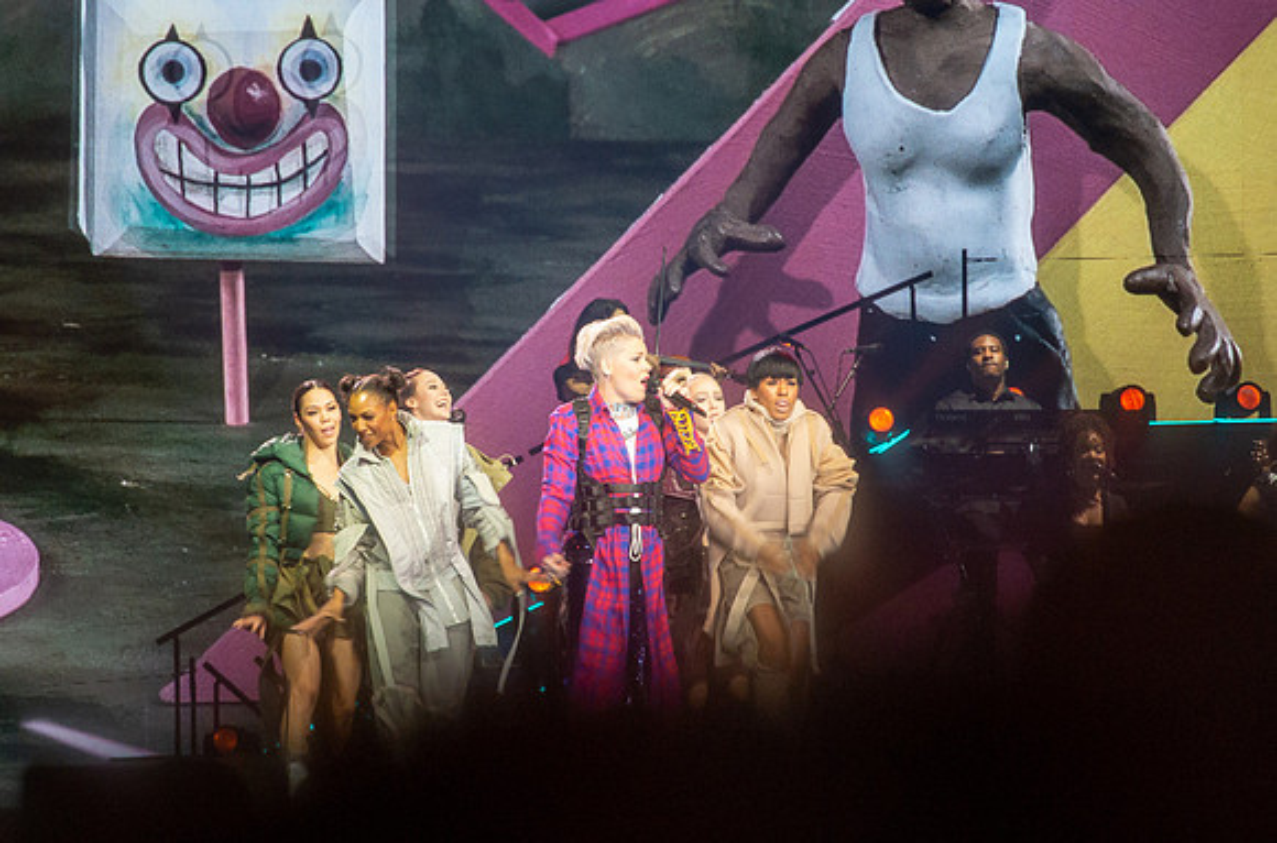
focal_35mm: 312
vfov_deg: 4.4
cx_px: 610
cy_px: 447
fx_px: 11030
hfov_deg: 6.6
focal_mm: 110
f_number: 5.6
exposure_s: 1/100
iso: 800
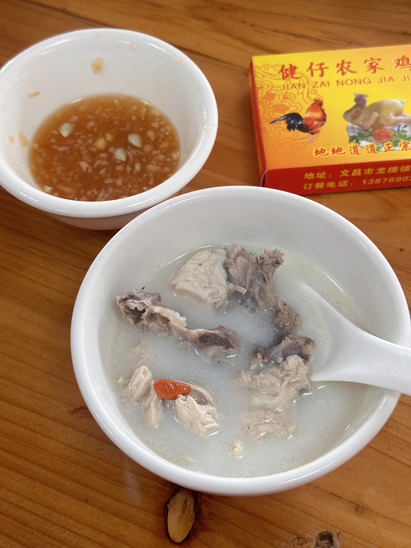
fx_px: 760
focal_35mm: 48
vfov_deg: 39.7
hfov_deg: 30.3
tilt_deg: -59.8
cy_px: 274
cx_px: 206
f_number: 1.78
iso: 50
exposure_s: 1/50
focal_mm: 6.86
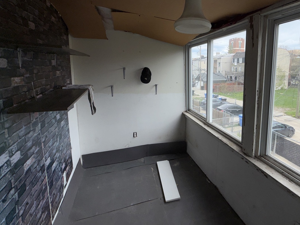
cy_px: 89
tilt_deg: -6.9
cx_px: 189
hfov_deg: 82.9
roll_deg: -0.5
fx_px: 165
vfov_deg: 67.9
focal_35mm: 19
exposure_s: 1/390
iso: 16
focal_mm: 2.22
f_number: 2.2
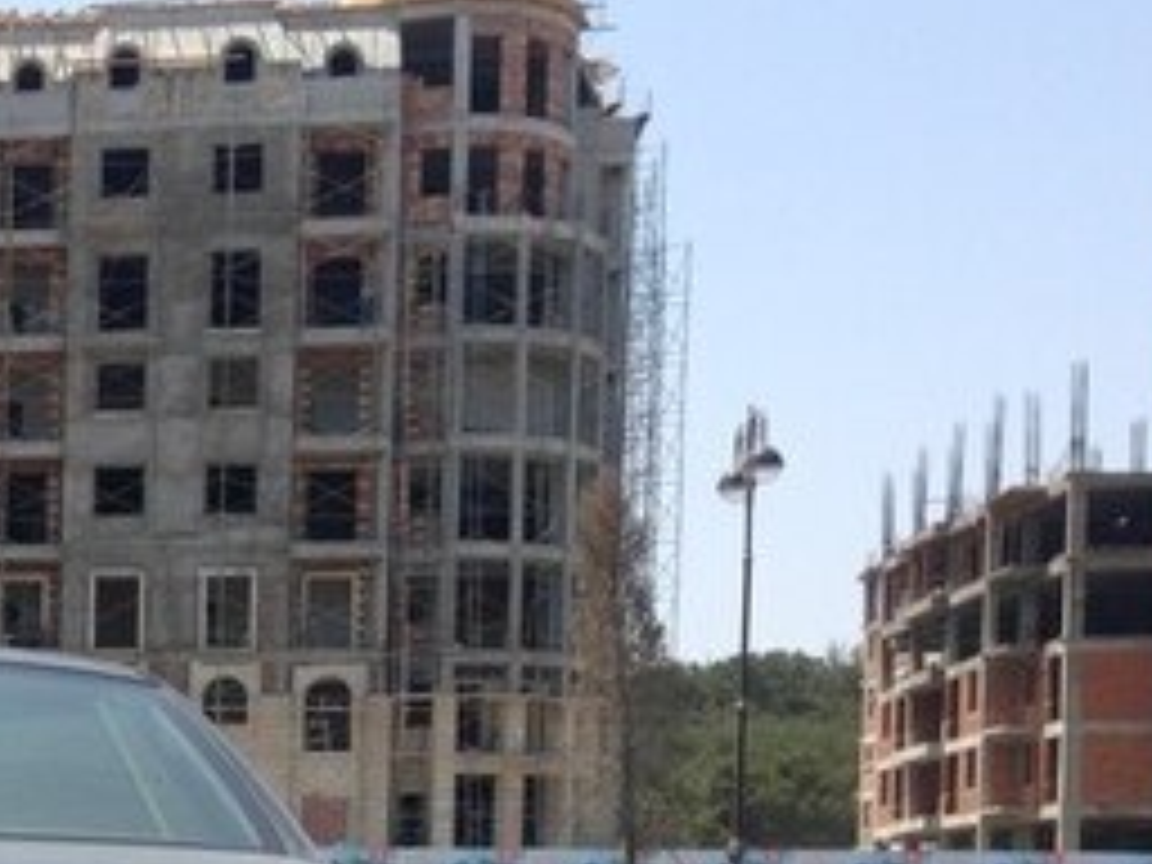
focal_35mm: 85
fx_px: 2829
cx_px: -184
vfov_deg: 16.7
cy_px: 997
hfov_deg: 21.6
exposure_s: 1/1506
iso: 50
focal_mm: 4.12
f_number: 2.4
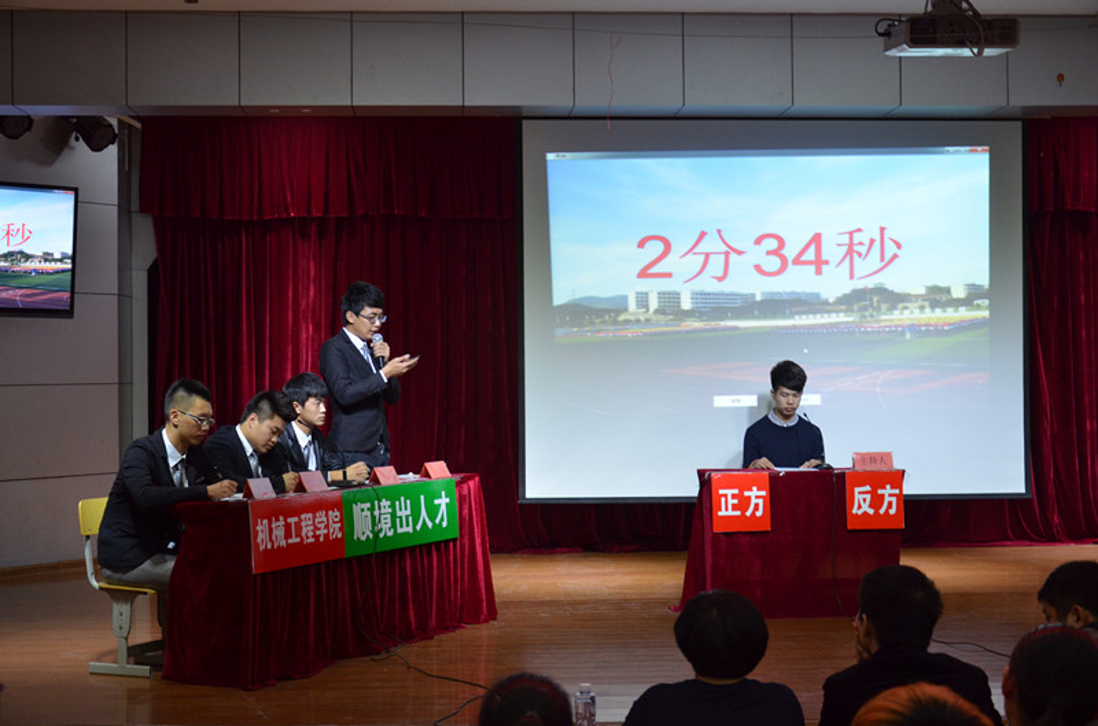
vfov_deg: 25.6
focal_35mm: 52
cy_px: 363
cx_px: 549
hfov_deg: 37.9
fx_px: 1597
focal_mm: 35
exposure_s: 1/50
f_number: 4.5
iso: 800
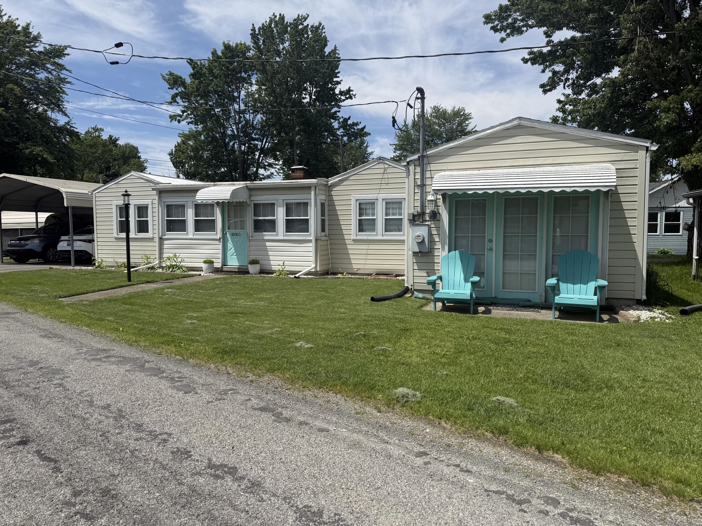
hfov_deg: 71.6
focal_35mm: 24
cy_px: 263
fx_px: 487
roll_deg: -0.1
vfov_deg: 56.8
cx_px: 351
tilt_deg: -4.3
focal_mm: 6.76
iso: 80
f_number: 1.78
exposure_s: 1/6711
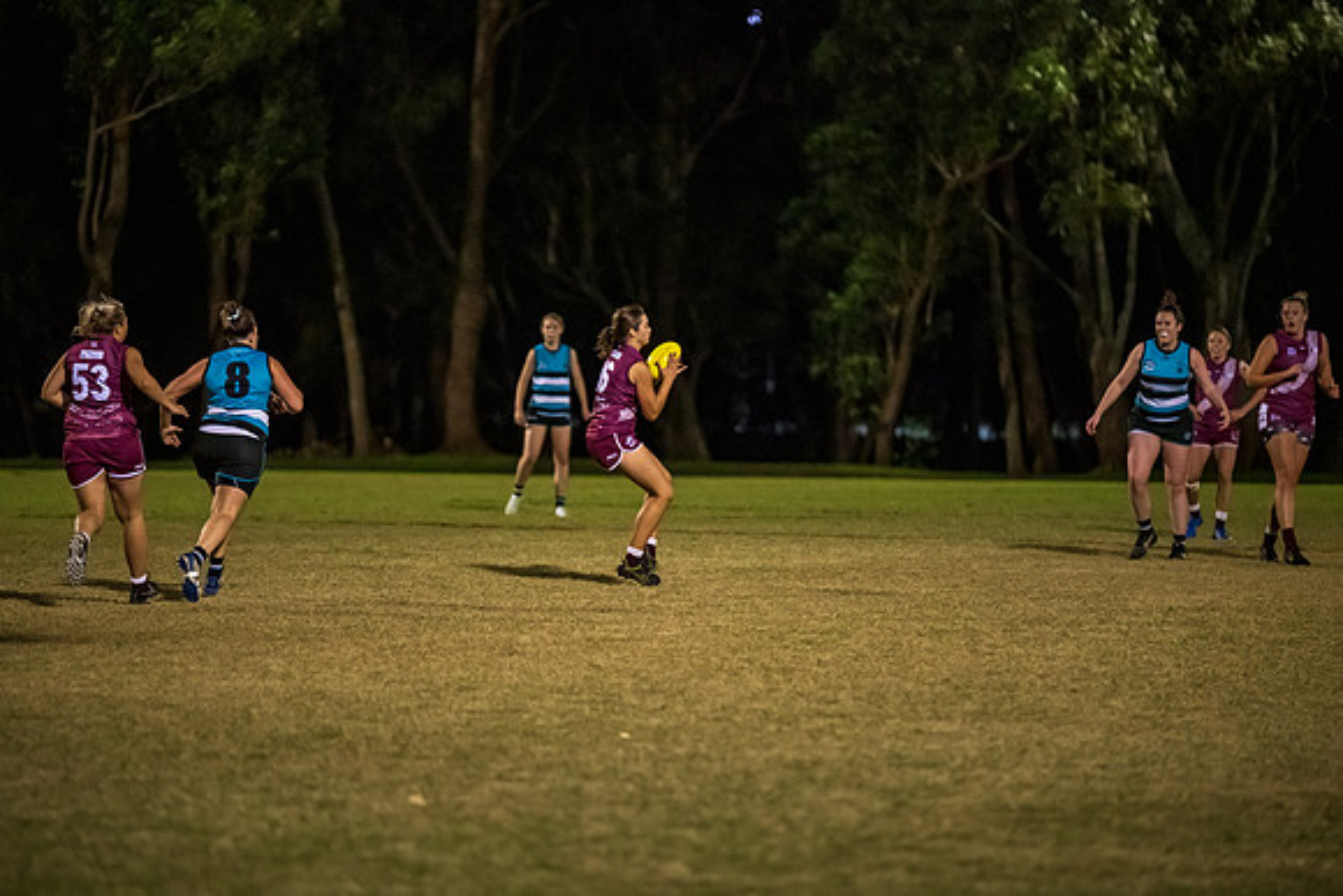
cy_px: 448
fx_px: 7912
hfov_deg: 9.7
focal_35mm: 212
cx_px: 672
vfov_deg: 6.5
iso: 6400
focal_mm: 200
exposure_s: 1/800
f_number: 2.8
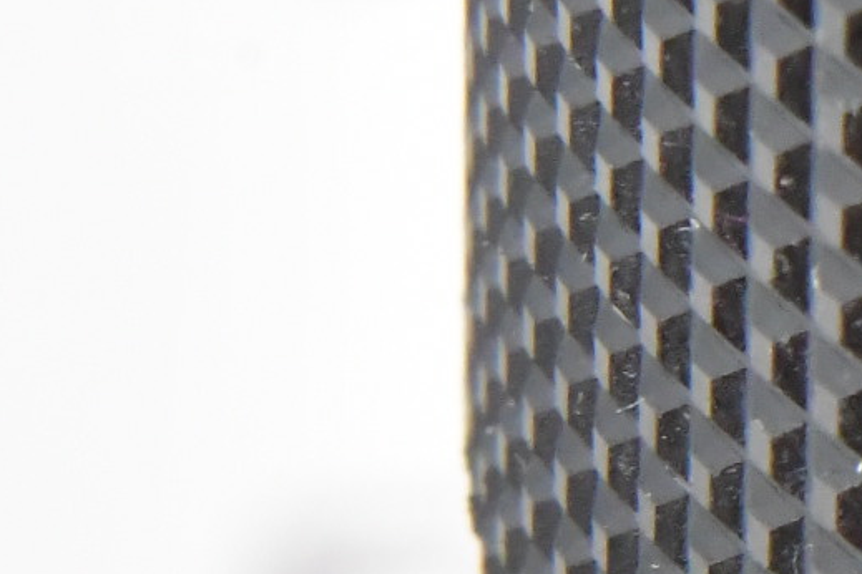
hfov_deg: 2.1
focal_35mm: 955
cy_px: 36
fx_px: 22865
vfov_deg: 1.4
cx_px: 2639
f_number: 14
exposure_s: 1/200
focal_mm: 120
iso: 3200
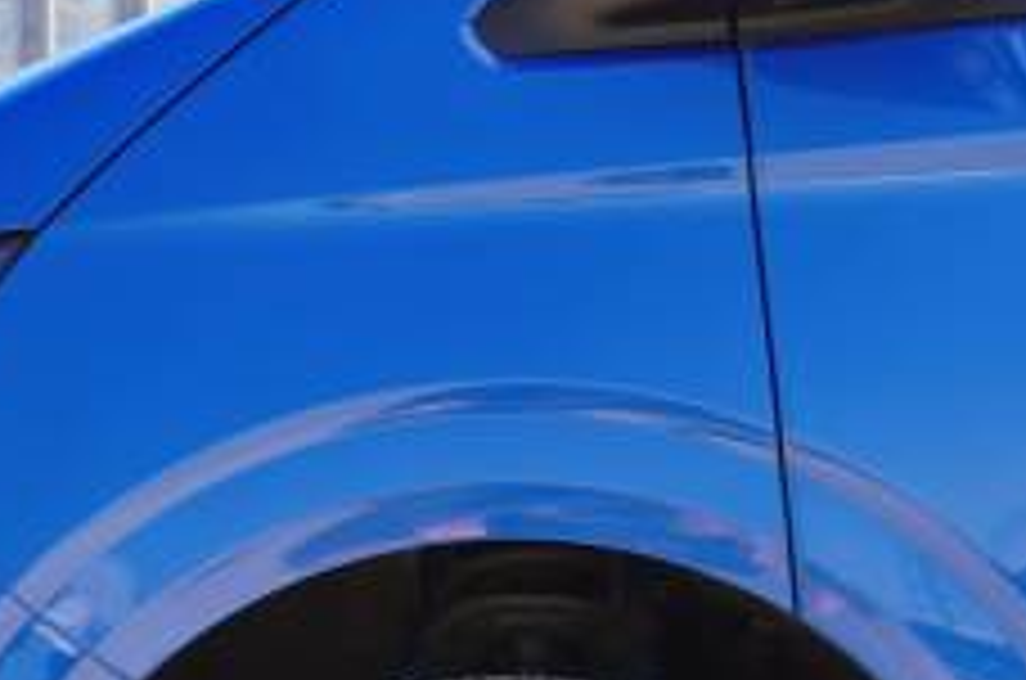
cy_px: 865
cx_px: 450
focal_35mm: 136
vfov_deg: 9.9
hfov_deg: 15.1
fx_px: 3871
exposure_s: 1/80
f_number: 5
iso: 100
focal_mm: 48.4
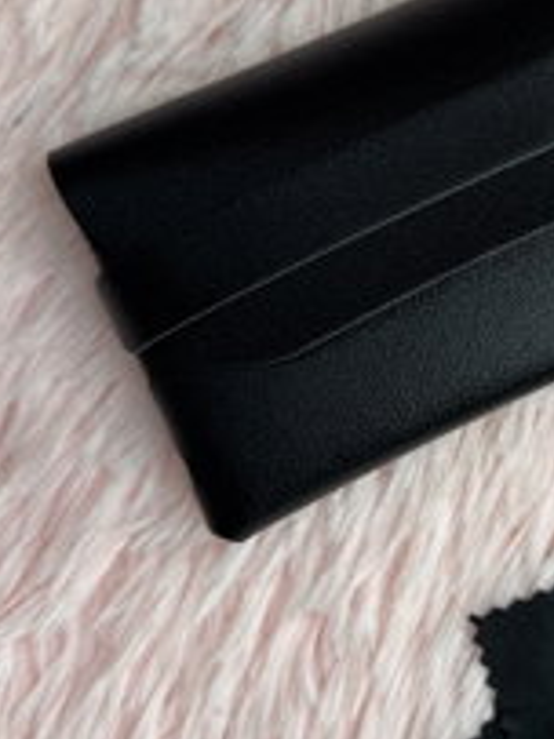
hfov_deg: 21.7
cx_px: 649
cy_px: 322
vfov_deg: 30.7
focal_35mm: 63
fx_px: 1346
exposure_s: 1/182
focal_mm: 6.76
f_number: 1.78
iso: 64
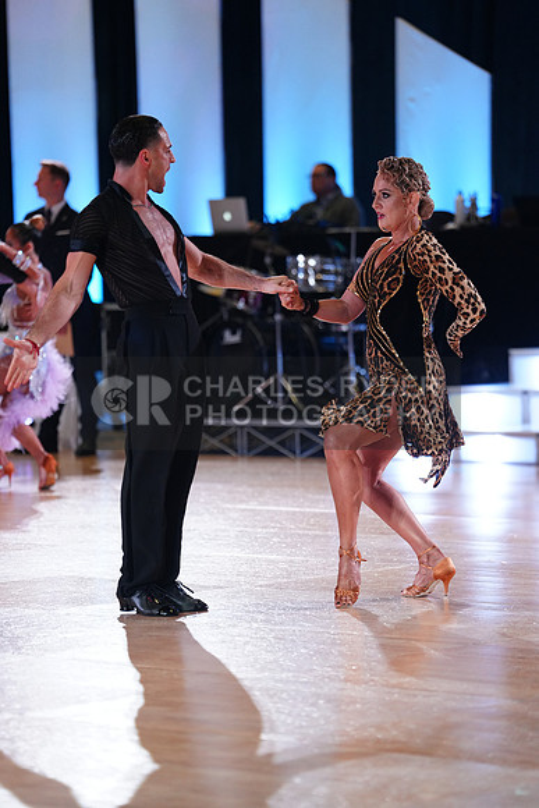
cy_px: 404
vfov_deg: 12.6
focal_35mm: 163
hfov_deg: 8.4
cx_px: 270
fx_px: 3658
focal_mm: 163
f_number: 2.8
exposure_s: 1/400
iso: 2000
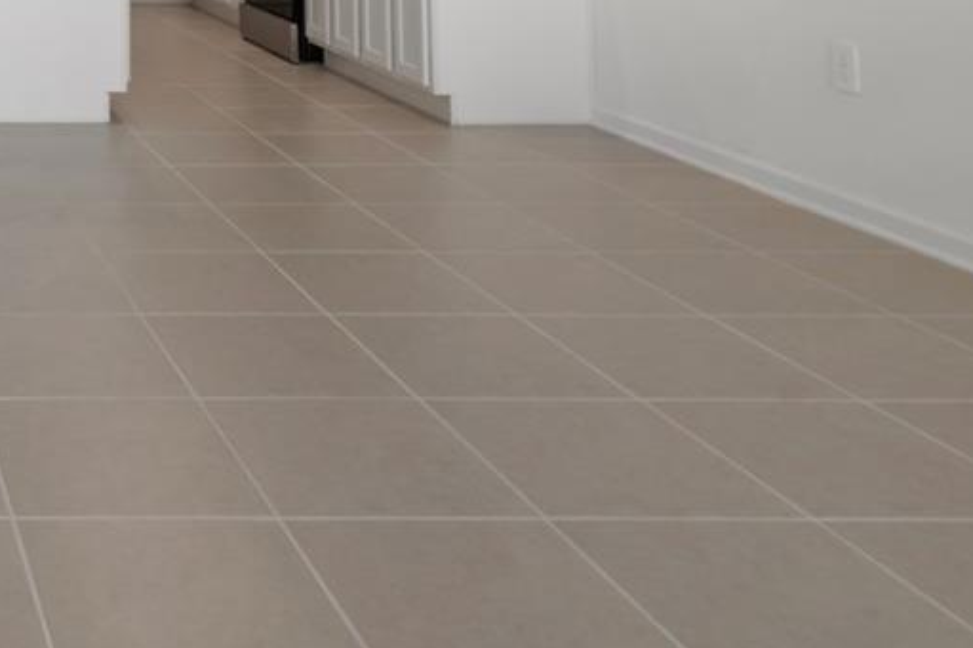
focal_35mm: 47
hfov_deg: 33.4
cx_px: -219
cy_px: -219
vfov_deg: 24.5
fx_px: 1269
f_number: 16
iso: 320
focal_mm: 10
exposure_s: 1/1.25
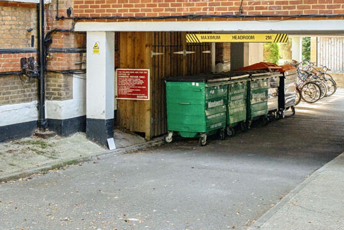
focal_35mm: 68
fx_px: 650
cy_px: 51
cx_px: 201
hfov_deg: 29.6
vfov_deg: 19.9
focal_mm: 24
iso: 400
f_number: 8
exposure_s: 1/60
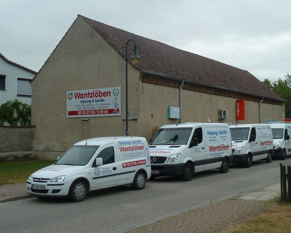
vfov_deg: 34.1
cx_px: 176
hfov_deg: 41.8
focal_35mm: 44
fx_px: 379
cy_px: 105
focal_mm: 6.1
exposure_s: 1/50
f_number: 3.6
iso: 80
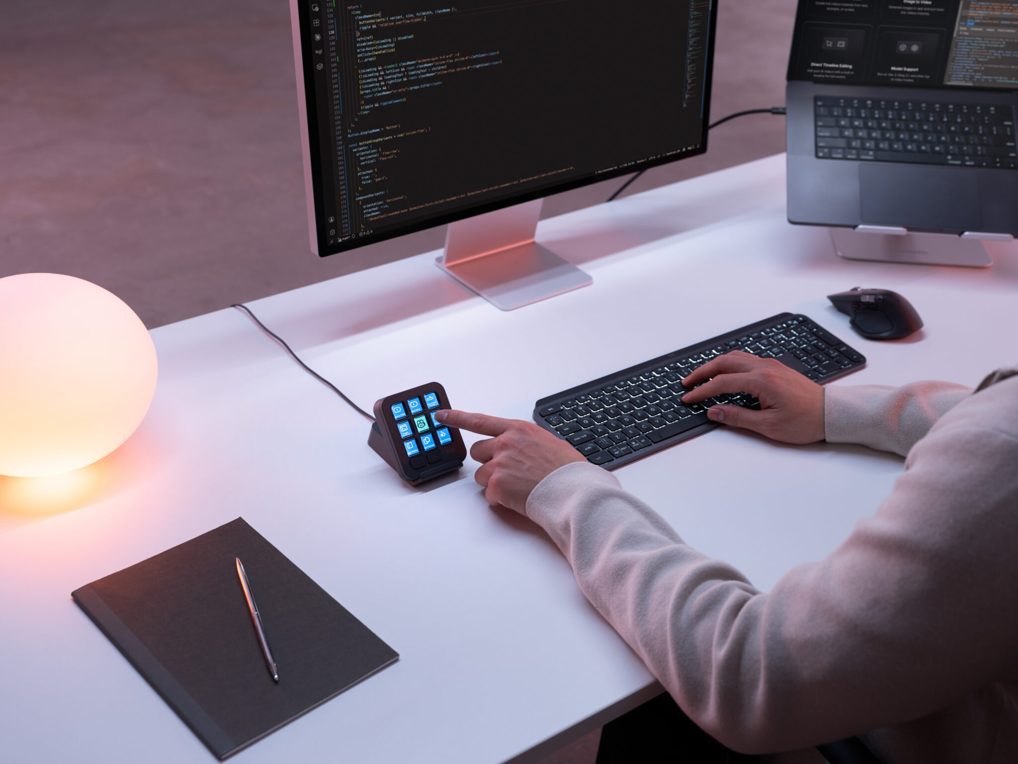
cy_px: 382
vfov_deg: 32.9
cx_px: 509
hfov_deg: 42.9
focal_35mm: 44
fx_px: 1294
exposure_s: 1/10
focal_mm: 55.5
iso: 500
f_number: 5.6
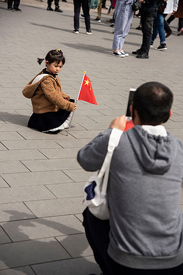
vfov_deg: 27.0
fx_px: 572
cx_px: 92
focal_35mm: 75
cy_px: 138
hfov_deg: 18.2
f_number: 4.5
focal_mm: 75
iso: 125
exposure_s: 1/1250
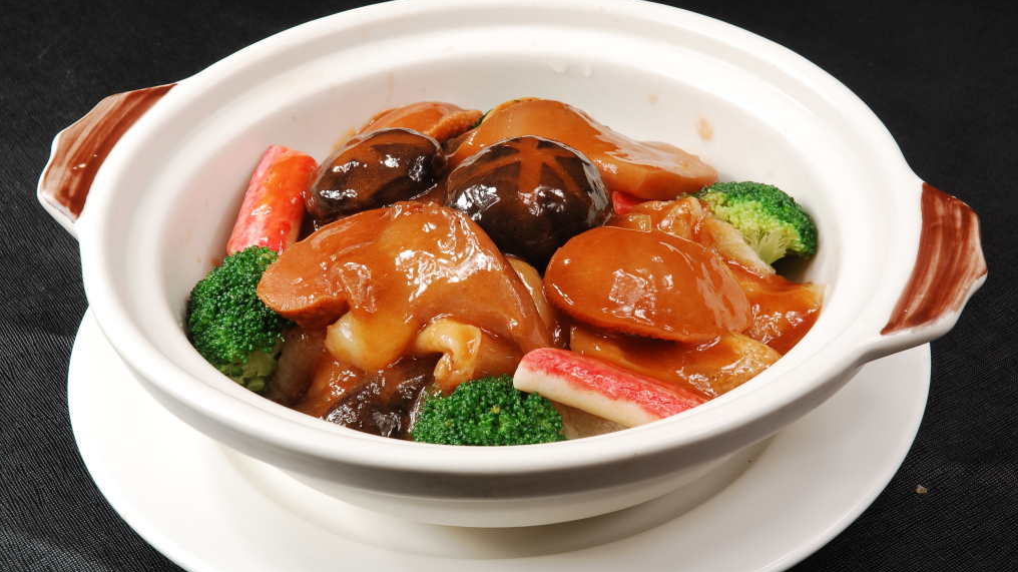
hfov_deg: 19.3
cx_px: 506
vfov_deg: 10.9
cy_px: 301
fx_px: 2996
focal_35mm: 111
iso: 100
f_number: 14
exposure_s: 1/125
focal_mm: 70
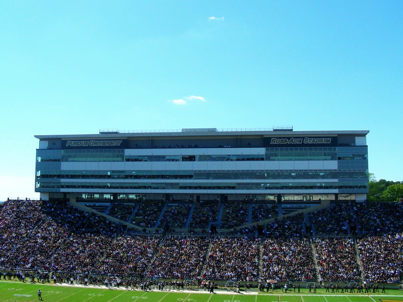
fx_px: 454
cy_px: 149
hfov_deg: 47.9
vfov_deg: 36.8
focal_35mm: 39
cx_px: 204
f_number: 4
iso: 50
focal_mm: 6.3
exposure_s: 1/860
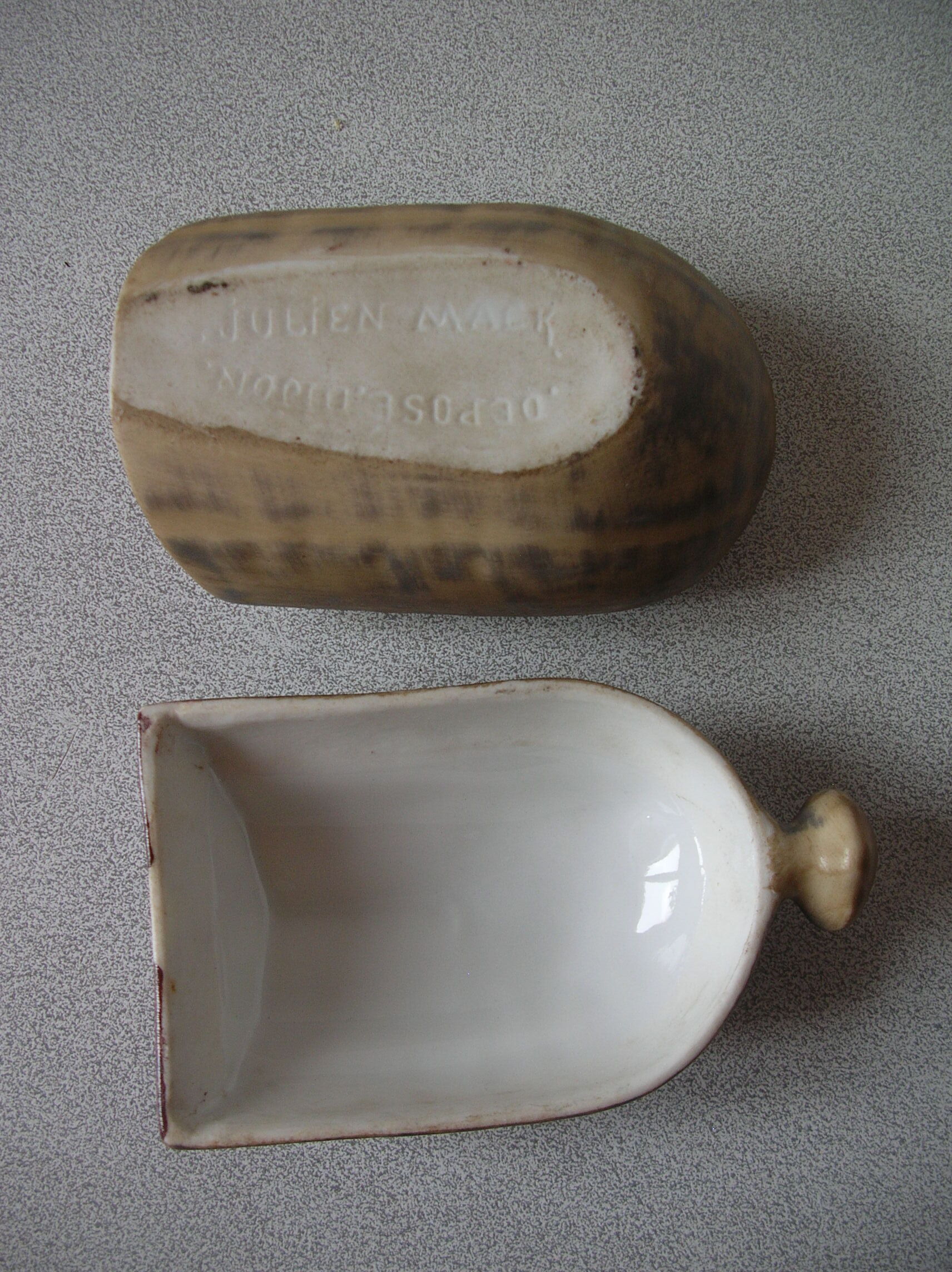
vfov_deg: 52.7
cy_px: 636
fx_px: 1285
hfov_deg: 40.6
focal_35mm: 35
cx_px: 476
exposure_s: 1/35.2
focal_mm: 5.8
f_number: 2.8
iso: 50
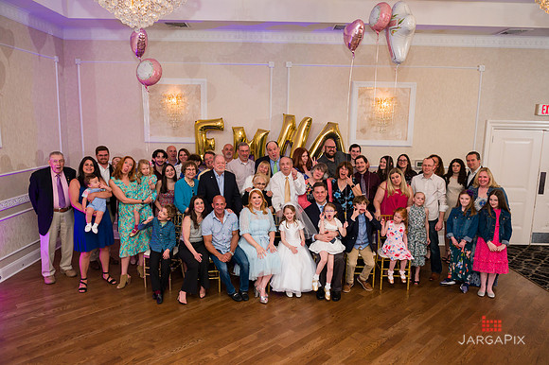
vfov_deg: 49.5
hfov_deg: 69.4
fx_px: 396
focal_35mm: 26
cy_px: 182
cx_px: 274
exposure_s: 1/200
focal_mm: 26
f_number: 5
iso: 1250
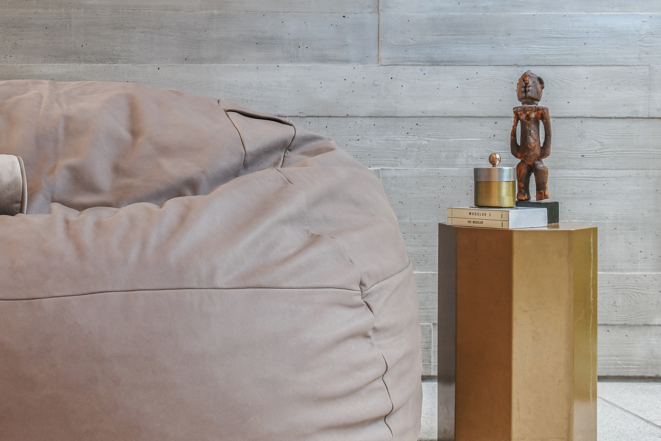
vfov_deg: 20.3
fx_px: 1230
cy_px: 156
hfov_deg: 28.9
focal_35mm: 67
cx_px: 69
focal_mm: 32
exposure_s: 1/10
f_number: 9
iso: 500
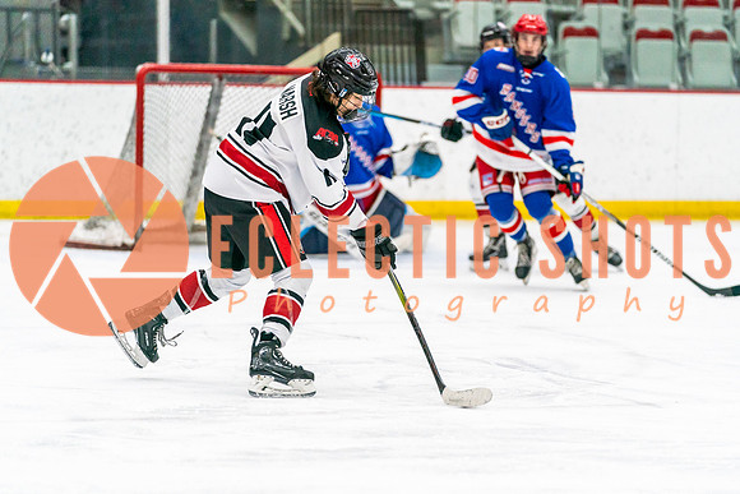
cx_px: 370
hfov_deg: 9.8
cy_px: 268
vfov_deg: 6.6
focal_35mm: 210
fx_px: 4308
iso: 3200
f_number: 2.8
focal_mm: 181
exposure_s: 1/1250
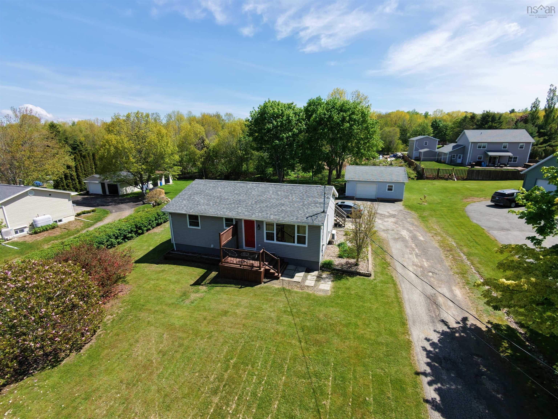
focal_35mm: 16
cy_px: 210
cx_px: 279
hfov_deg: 94.5
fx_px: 258
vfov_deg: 78.1
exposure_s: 1/725
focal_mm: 3.05
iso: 100
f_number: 2.2
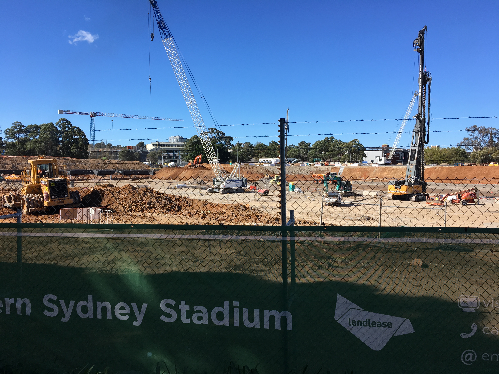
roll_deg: -0.2
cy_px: 187
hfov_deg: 61.7
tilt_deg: -2.6
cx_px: 250
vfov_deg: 48.2
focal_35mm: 29
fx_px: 418
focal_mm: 4.15
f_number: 2.2
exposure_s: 1/1202
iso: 25
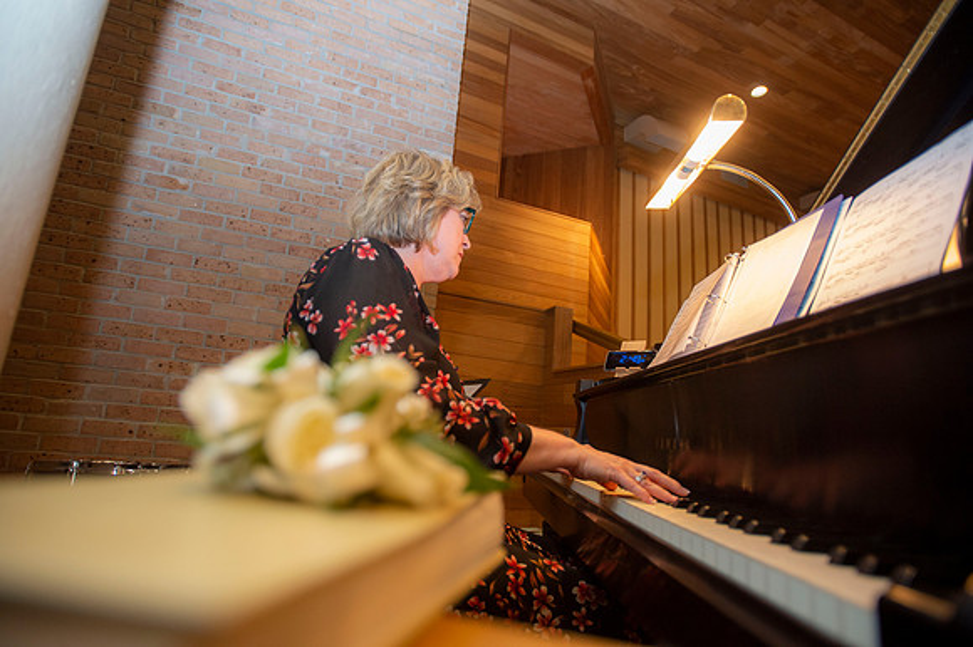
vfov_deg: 64.5
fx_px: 513
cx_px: 486
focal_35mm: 19
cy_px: 324
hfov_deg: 86.9
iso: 1250
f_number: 2.8
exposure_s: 1/200
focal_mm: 19
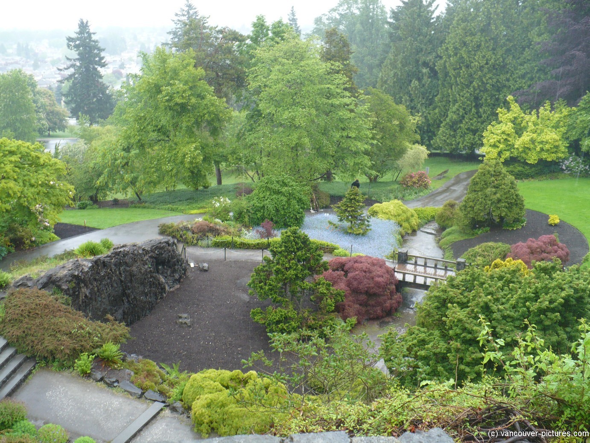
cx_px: 295
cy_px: 222
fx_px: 631
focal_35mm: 37
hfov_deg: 50.1
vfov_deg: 38.7
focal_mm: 6.1
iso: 100
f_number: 2.8
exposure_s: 1/80
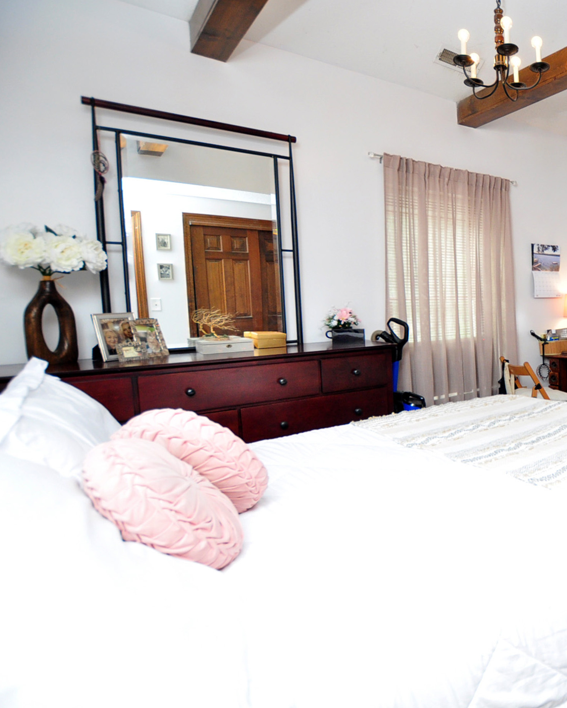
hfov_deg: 52.5
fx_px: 461
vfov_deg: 75.0
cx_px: 544
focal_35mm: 22
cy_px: 355
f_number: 3.5
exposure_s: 1/125
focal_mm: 10
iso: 640
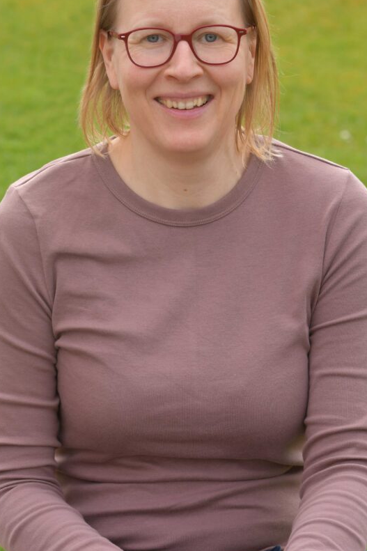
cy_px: 201
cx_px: 162
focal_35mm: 136
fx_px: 2080
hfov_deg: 10.1
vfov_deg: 15.1
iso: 200
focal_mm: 70
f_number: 5.6
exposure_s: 1/250
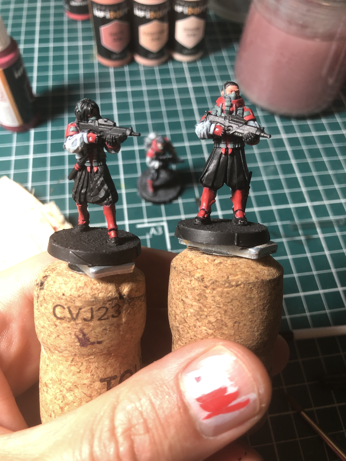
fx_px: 373
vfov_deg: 63.4
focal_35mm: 28
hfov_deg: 49.7
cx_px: 173
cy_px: 230
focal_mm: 3.99
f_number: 1.8
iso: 40
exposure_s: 1/25
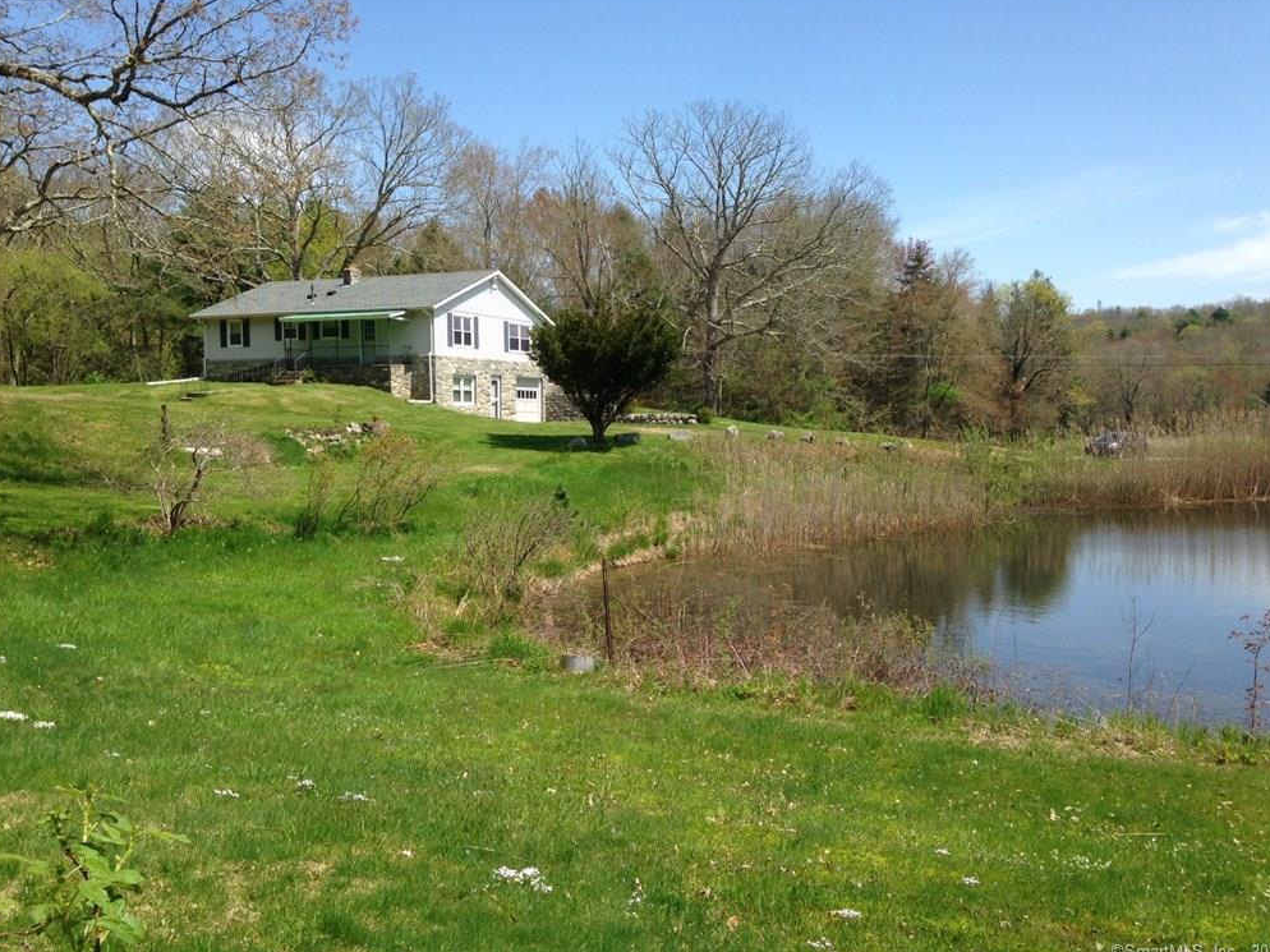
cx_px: 641
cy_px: 473
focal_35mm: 34
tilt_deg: -2.5
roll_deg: +1.4
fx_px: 1247
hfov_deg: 54.0
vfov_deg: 41.8
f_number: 2.4
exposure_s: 1/1232
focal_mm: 4.12
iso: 50
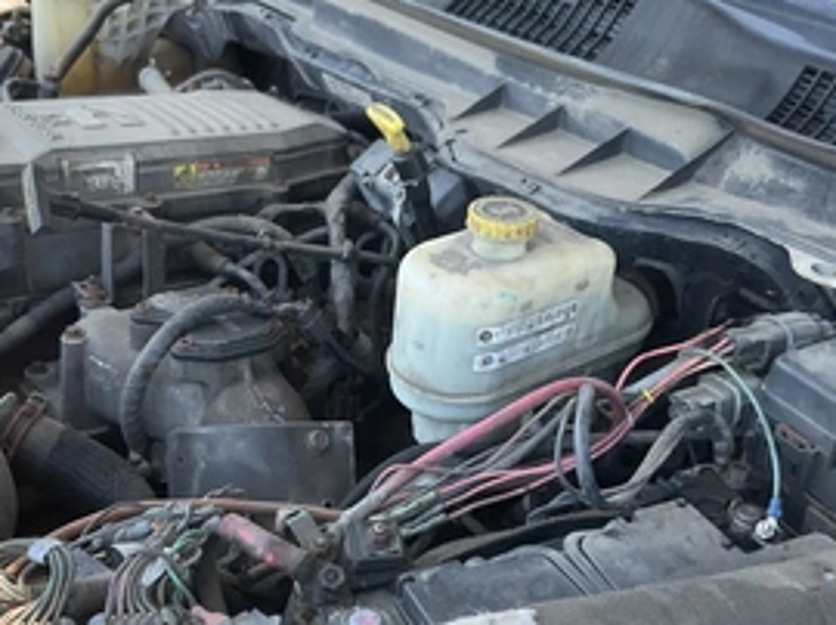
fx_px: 1038
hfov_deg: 43.8
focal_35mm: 43
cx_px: 362
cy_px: 393
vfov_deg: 33.4
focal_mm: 3
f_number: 1.8
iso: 25
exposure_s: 1/202
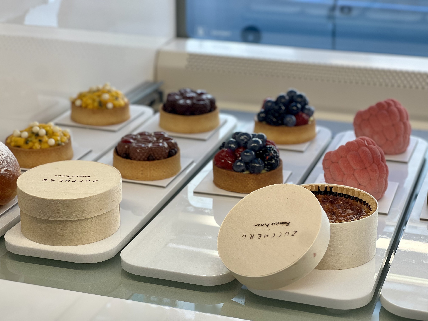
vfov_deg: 19.1
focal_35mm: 77
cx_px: 214
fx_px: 952
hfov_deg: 25.3
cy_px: 160
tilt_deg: -20.7
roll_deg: +0.2
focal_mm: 9
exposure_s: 1/81
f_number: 2.8
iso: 40
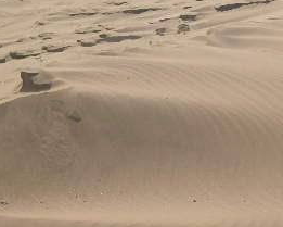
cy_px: 81
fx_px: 762
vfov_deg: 16.9
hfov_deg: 21.0
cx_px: 188
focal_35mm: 91
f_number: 7.6
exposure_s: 1/319
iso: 100
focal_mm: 8
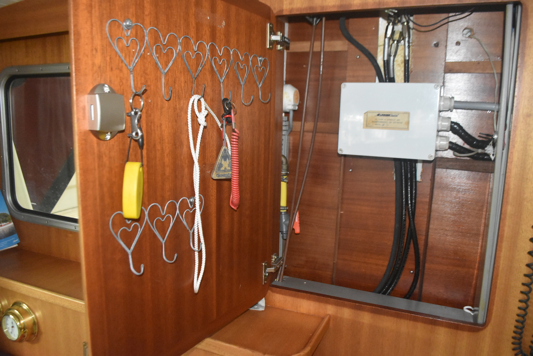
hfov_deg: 67.3
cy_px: 178
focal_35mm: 27
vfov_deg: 48.0
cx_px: 266
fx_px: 400
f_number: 3.5
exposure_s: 1/60
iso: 5000
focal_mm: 18
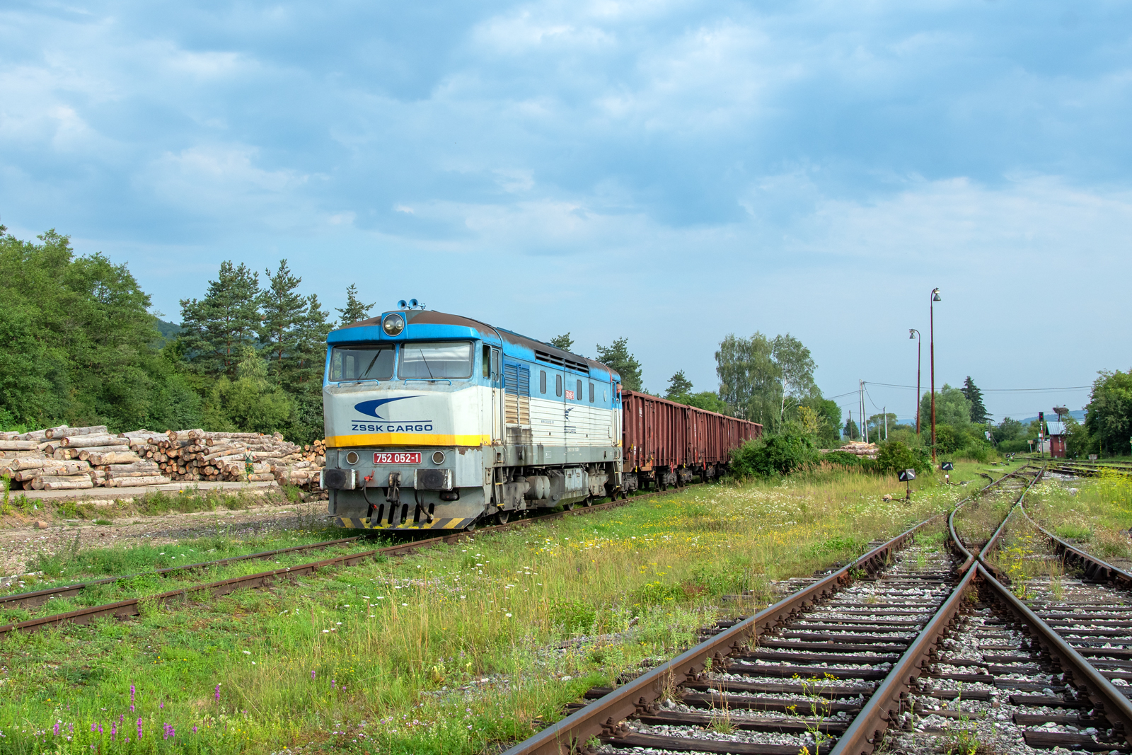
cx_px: 566
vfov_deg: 36.9
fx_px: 1132
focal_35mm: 36
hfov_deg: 53.1
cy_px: 378
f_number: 9
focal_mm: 24
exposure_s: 1/640
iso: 200
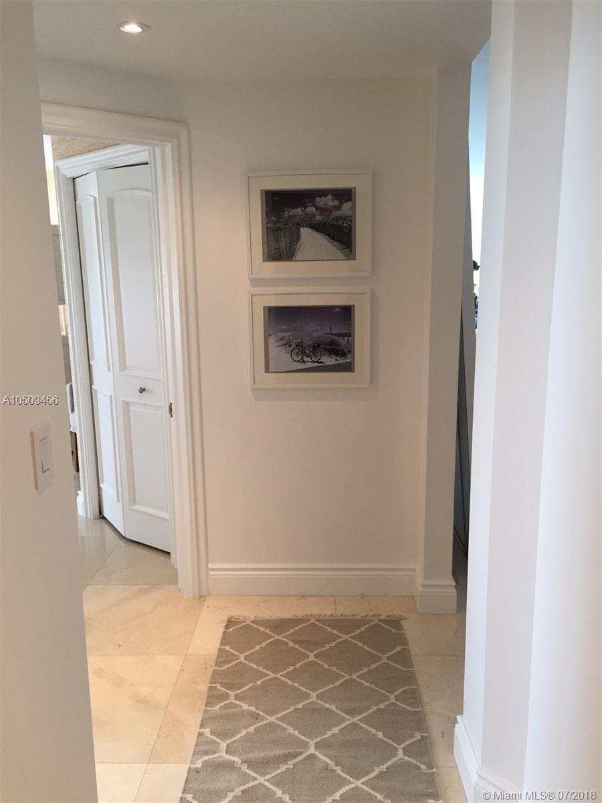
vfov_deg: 61.7
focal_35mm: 29
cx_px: 301
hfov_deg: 48.2
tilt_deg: -10.7
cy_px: 402
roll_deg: +1.1
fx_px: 672
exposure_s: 1/30
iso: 50
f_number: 2.2
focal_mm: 4.15
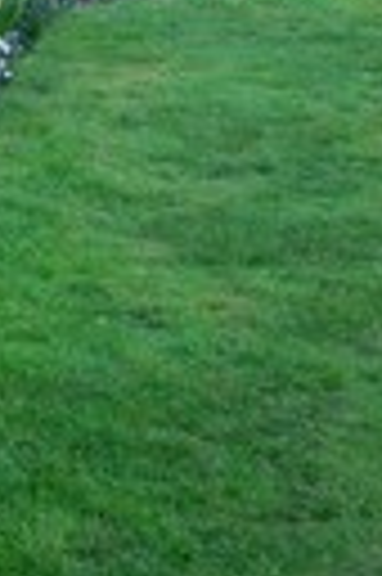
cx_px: -225
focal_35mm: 129
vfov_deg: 15.6
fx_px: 2059
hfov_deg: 10.2
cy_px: -9
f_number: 2.7
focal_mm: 6
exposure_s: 1/44.8
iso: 80
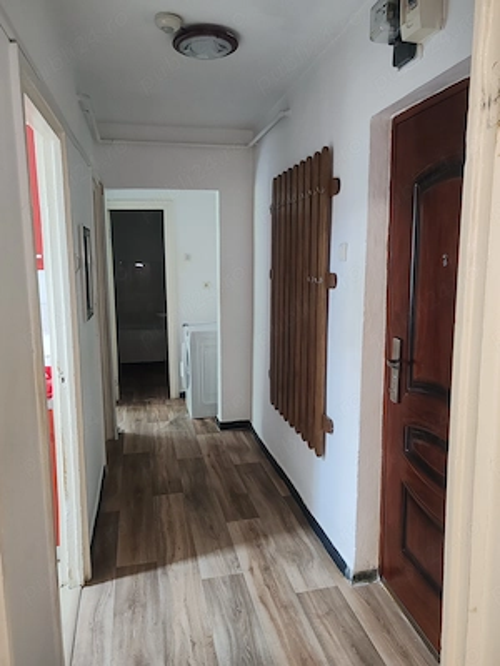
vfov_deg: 65.3
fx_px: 520
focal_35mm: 27
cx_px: 250
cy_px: 333
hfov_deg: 51.4
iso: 2500
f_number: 1.9
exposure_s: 1/50
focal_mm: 6.12
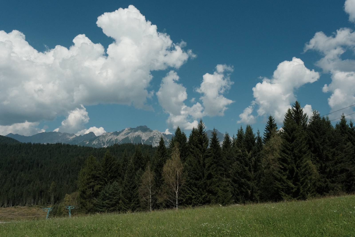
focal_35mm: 29
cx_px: 178
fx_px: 286
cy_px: 118
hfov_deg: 63.7
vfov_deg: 45.0
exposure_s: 1/950
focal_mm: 19.2
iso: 640
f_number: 11
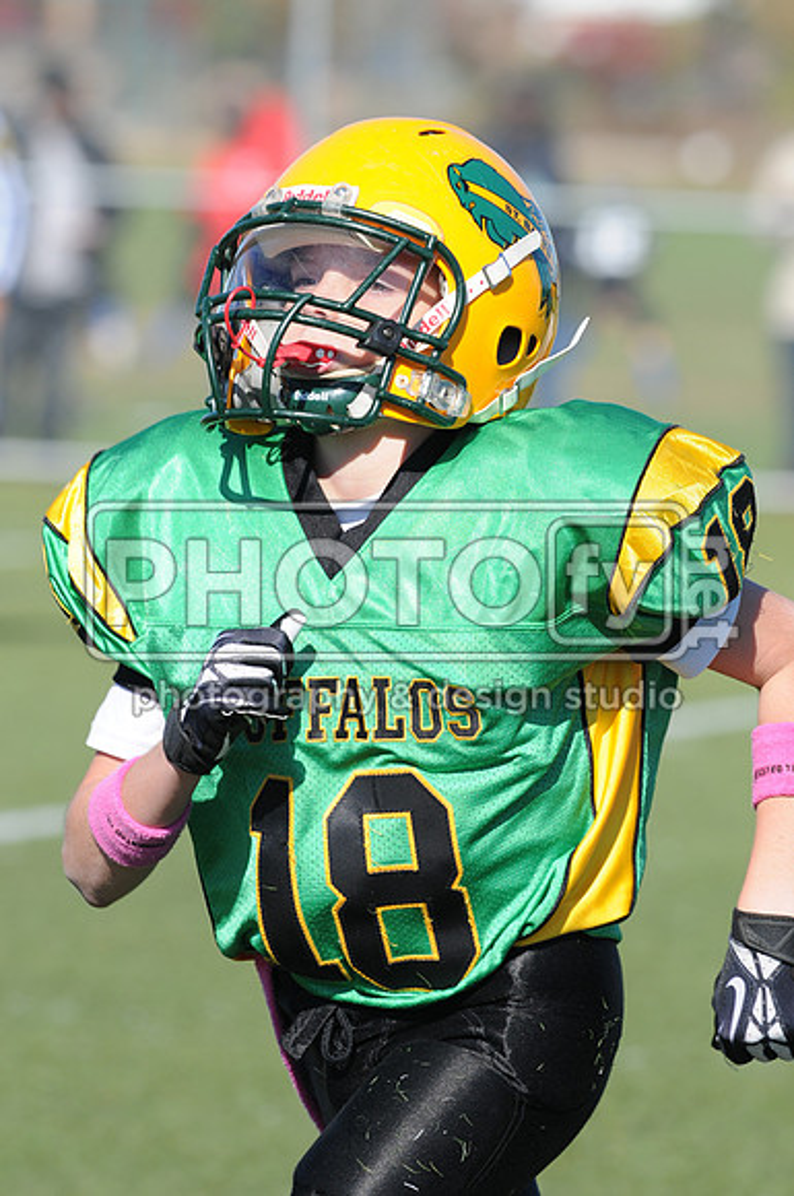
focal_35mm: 450
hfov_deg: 3.0
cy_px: 598
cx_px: 397
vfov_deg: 4.6
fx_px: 14931
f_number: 7.1
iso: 200
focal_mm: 300
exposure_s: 1/500
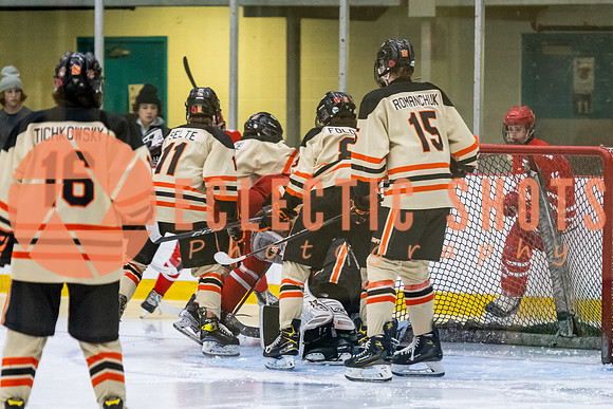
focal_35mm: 211
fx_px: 3592
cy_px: 309
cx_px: 311
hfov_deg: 9.8
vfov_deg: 6.5
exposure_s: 1/640
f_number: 3.2
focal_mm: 135
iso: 3200
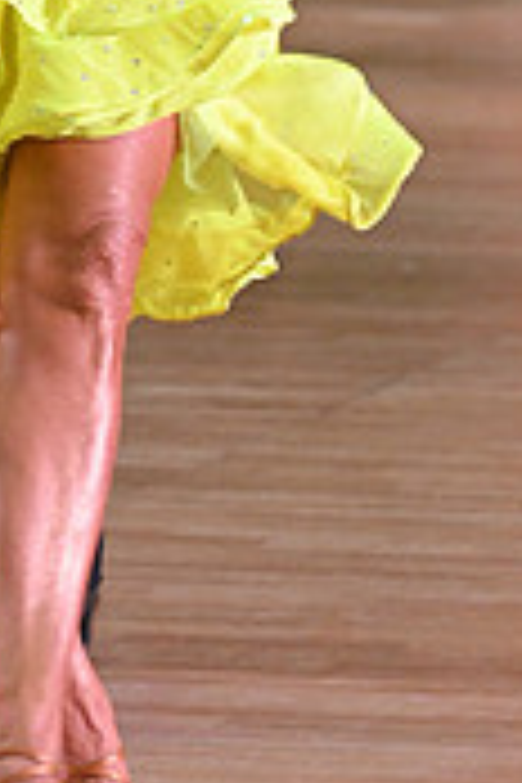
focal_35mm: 583
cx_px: -20
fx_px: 12679
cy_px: -382
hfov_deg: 2.4
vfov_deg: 3.5
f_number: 6.3
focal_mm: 175
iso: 4000
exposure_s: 1/400
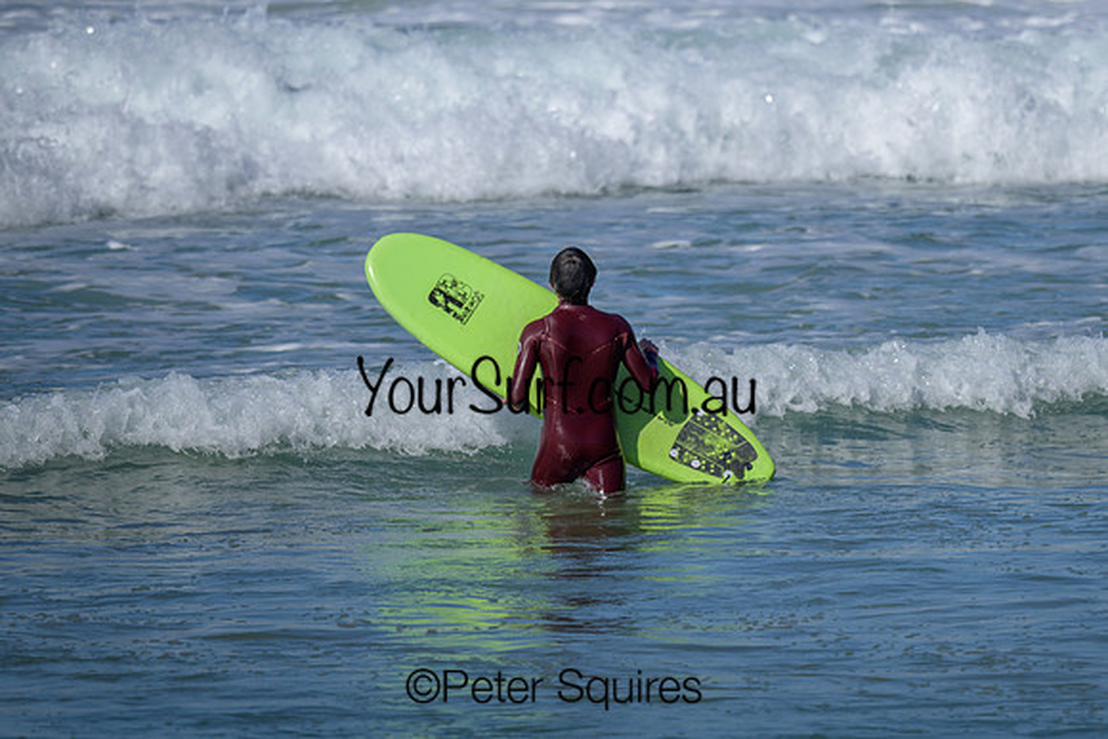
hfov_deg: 1.9
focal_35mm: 1099
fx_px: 33831
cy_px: 231
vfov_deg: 1.3
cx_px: 761
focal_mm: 800
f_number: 6.3
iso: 140
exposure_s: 1/2000
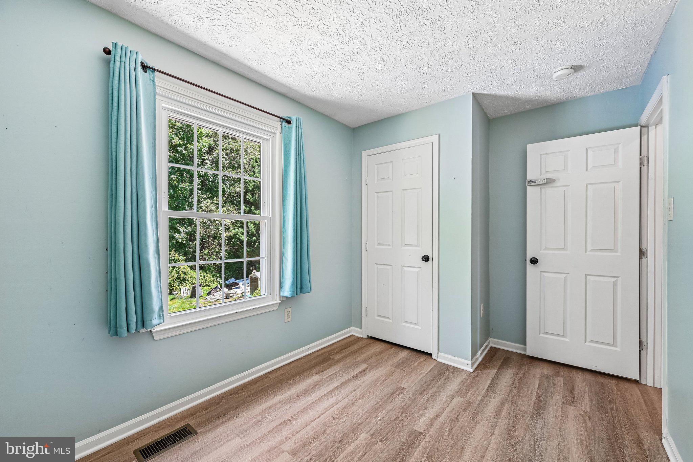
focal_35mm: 14
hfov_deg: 104.3
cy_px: 231
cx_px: 346
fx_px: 269
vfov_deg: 81.2
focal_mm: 14
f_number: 8
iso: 400
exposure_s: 1/13
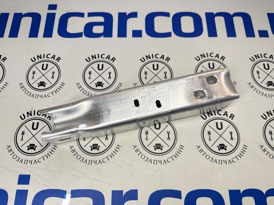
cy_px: 102
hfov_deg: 71.6
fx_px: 190
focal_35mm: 24
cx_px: 137
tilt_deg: -70.6
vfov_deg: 56.8
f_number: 1.78
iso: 125
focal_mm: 6.86
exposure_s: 1/121
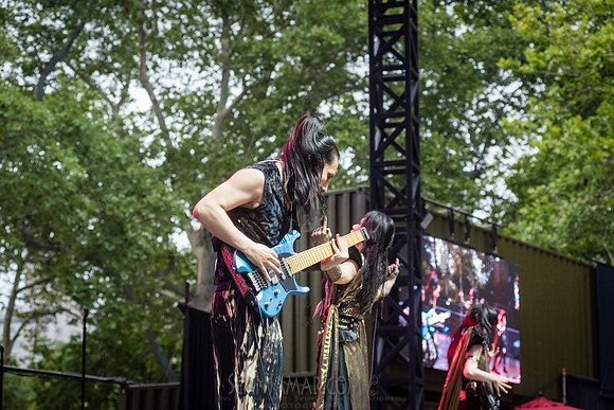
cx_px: 296
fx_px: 1449
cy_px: 205
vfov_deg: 16.1
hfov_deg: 23.9
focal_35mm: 85
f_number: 4.5
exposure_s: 1/320
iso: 2500
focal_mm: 80
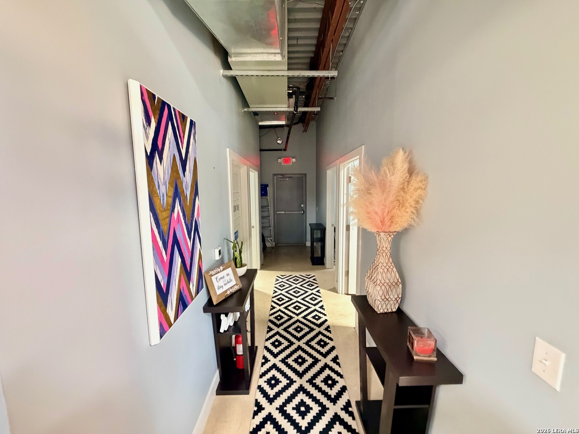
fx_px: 234
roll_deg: -0.6
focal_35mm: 14
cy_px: 217
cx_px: 290
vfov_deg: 85.7
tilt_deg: -5.5
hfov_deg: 102.1
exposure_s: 1/60
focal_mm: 2.22
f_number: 2.2
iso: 1000
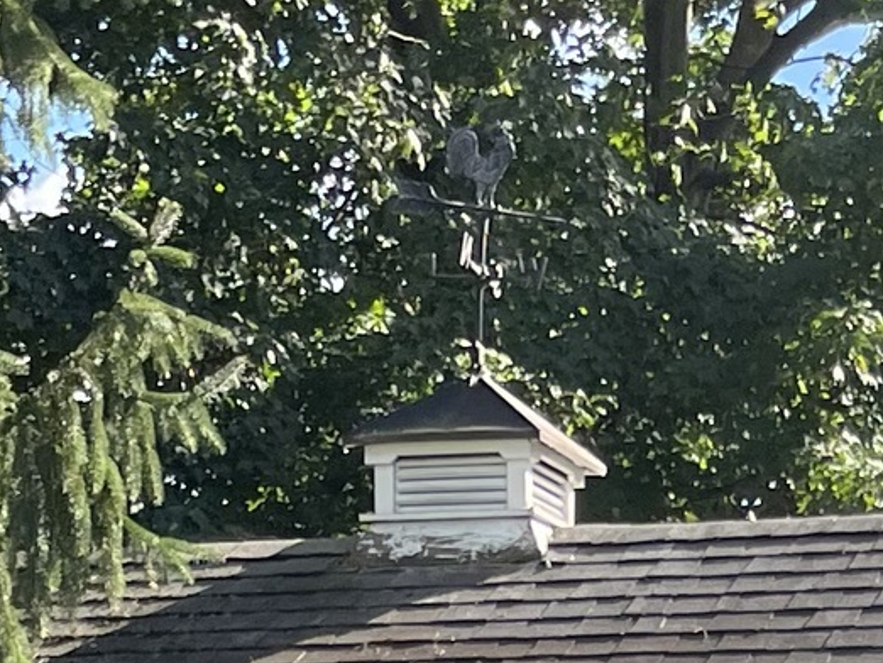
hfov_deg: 12.8
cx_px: 717
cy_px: 1549
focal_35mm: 153
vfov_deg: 8.9
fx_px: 3905
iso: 50
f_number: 1.6
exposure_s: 1/688
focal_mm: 5.1
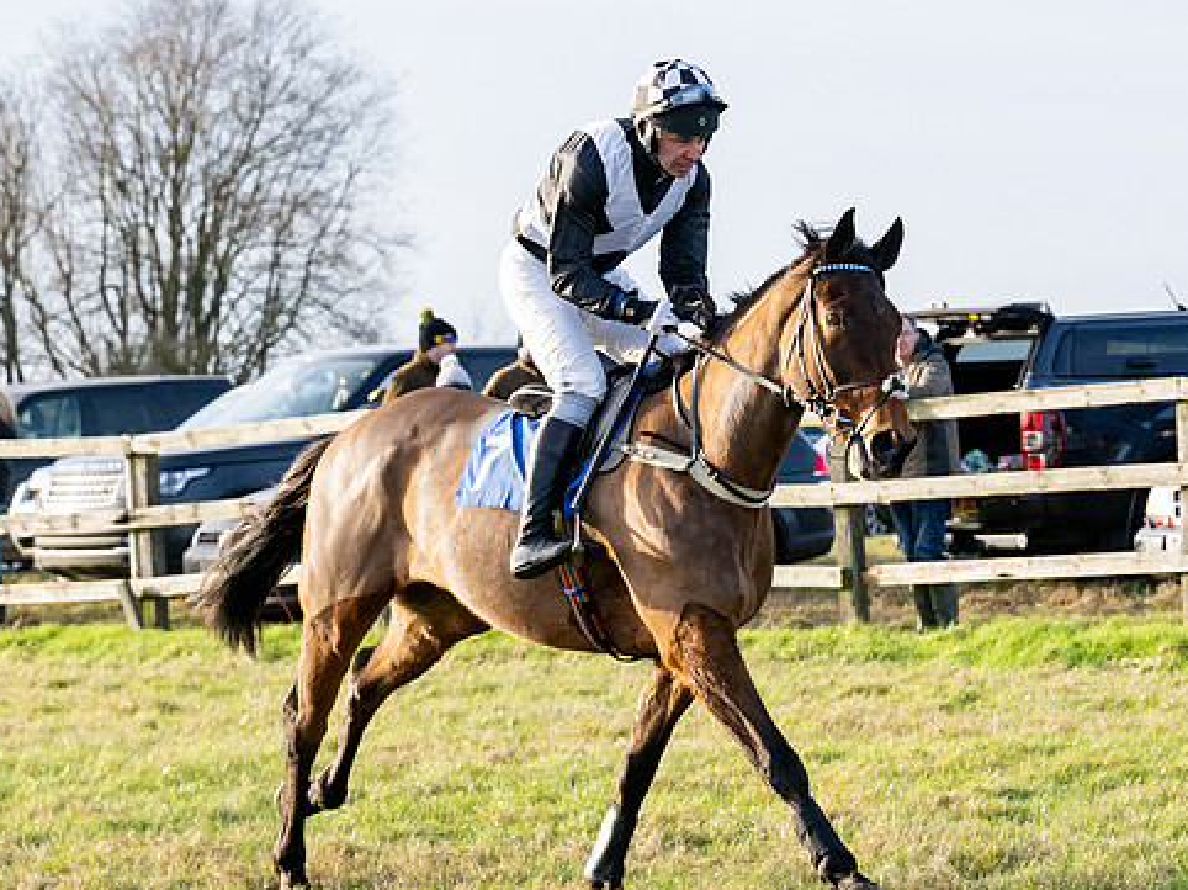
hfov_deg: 10.7
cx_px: 933
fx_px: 6346
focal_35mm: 185
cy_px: 455
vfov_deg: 8.0
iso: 400
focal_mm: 75
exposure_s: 1/1250
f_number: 5
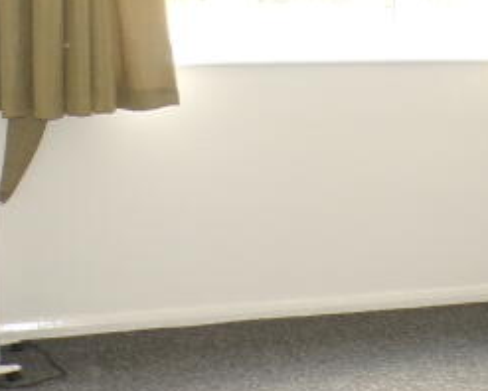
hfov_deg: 18.4
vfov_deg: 15.9
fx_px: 1402
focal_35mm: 97
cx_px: 638
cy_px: 182
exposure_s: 1/34
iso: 200
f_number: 3
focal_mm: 4.3
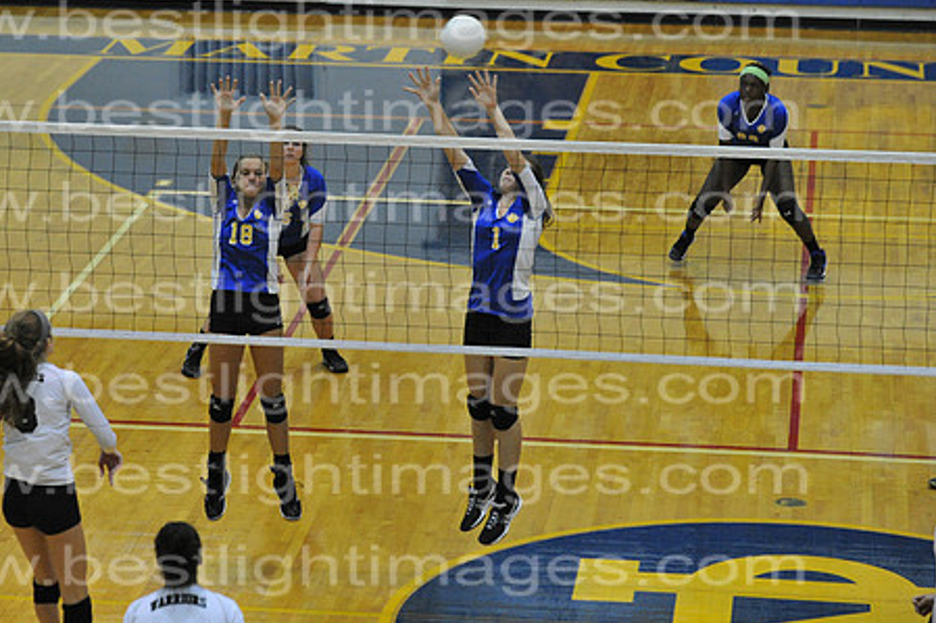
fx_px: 4704
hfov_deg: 11.4
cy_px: 252
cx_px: 336
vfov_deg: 7.6
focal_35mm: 181
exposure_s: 1/500
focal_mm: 140
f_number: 4
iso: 8000
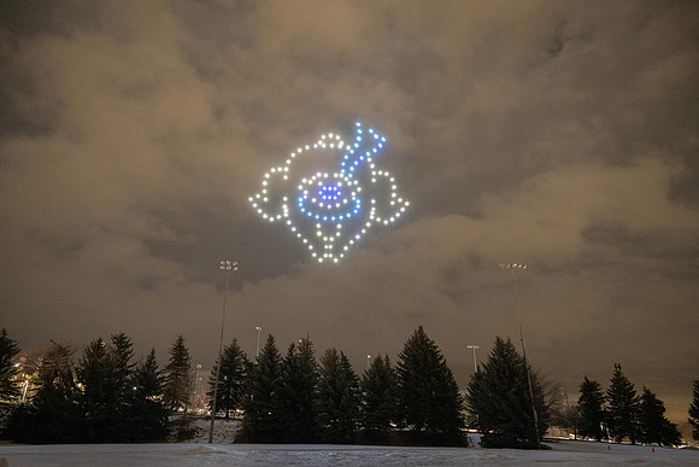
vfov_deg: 53.2
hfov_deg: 73.7
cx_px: 350
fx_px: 466
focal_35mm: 24
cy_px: 234
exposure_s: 1/1.67
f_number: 4
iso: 6400
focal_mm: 24
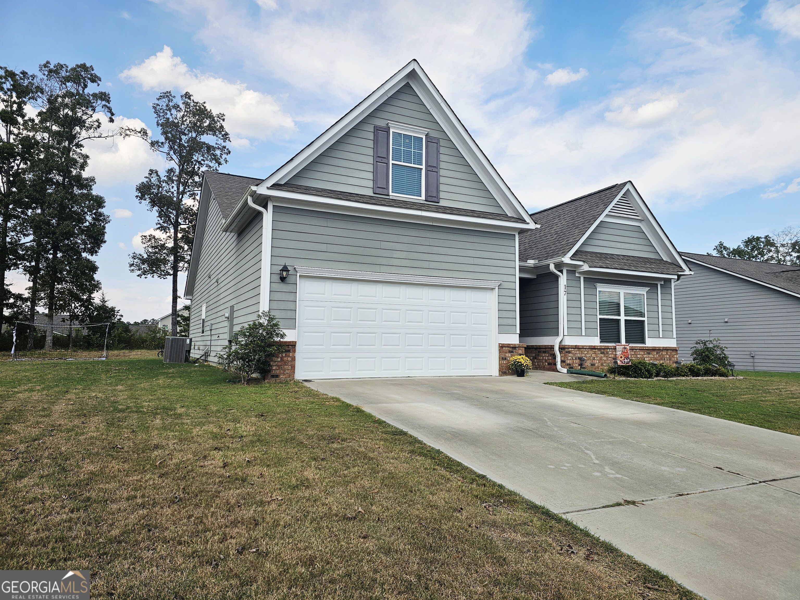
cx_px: 400
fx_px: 532
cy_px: 300
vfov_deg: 58.9
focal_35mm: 23
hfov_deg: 73.9
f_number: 1.7
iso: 10
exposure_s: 1/714
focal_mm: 6.3
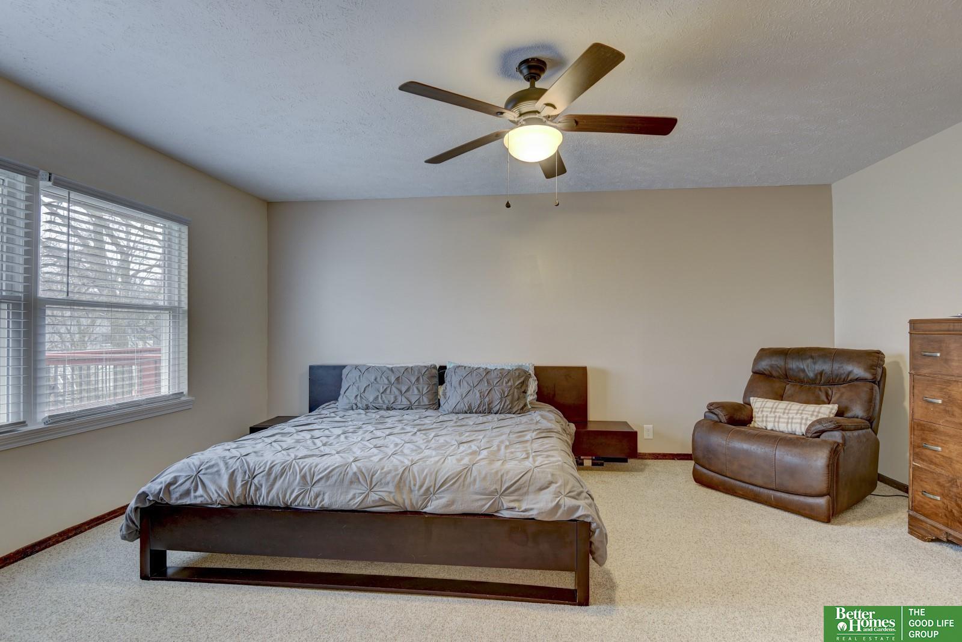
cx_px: 481
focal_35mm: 24
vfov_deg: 53.2
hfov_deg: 73.7
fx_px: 642
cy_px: 321
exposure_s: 1/4
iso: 400
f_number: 8
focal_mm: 24
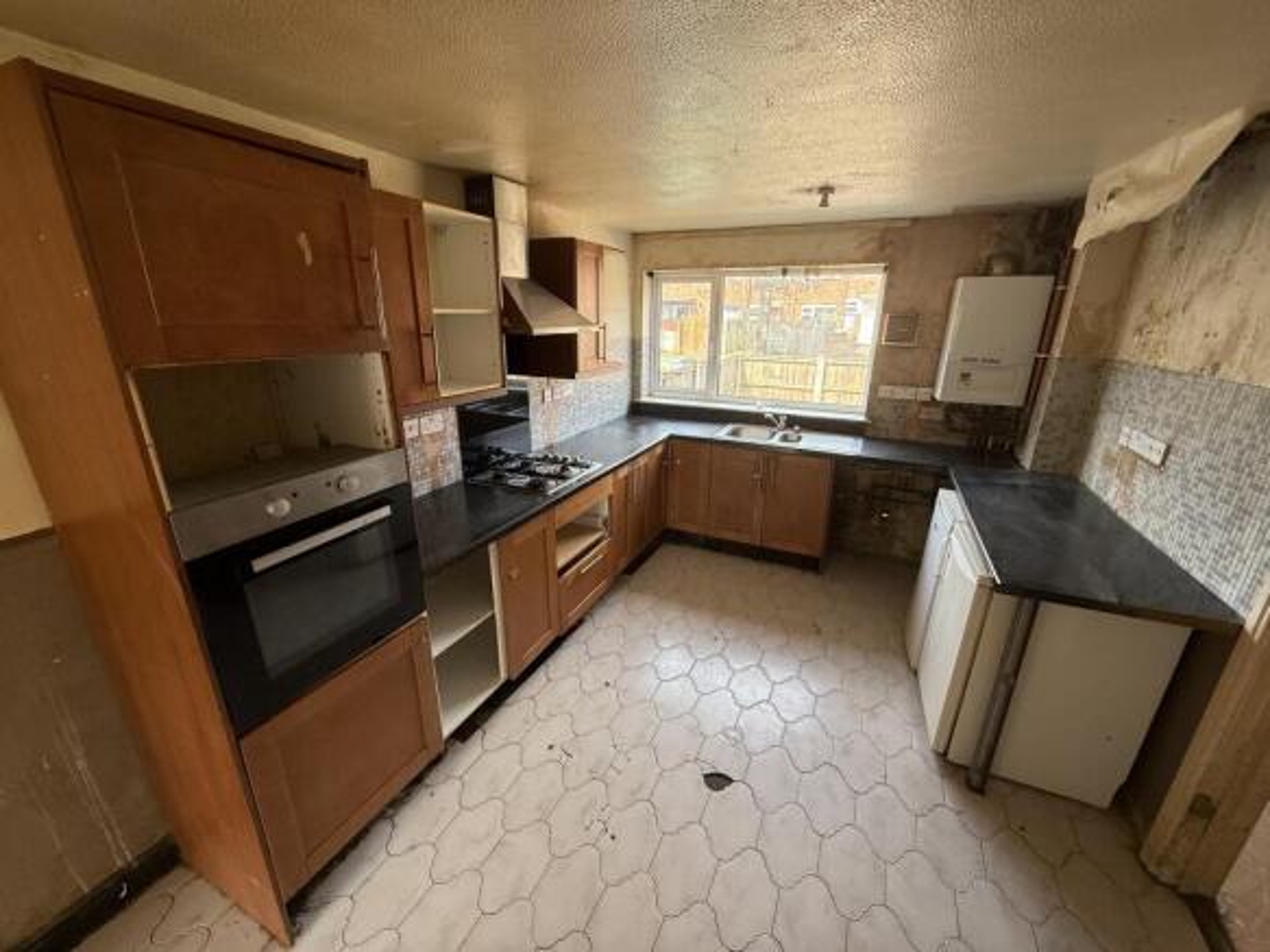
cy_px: 476
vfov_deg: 85.7
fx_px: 514
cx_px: 635
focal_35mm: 14
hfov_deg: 102.1
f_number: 2.2
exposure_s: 1/99
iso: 125
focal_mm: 2.22
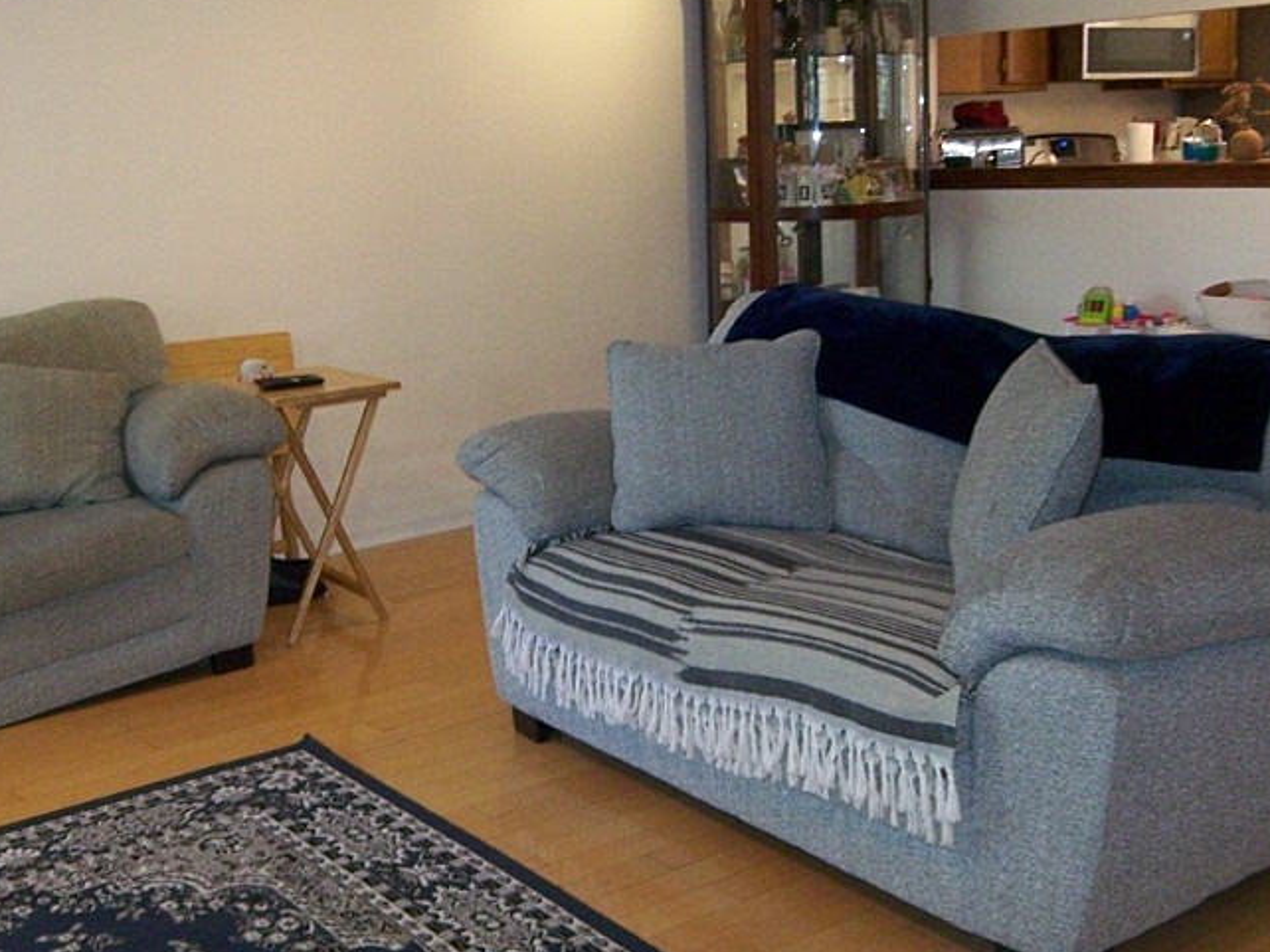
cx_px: 449
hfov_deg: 43.4
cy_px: 338
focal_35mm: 43
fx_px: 1577
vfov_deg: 33.4
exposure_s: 1/30
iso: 160
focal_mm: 3.8
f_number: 2.8
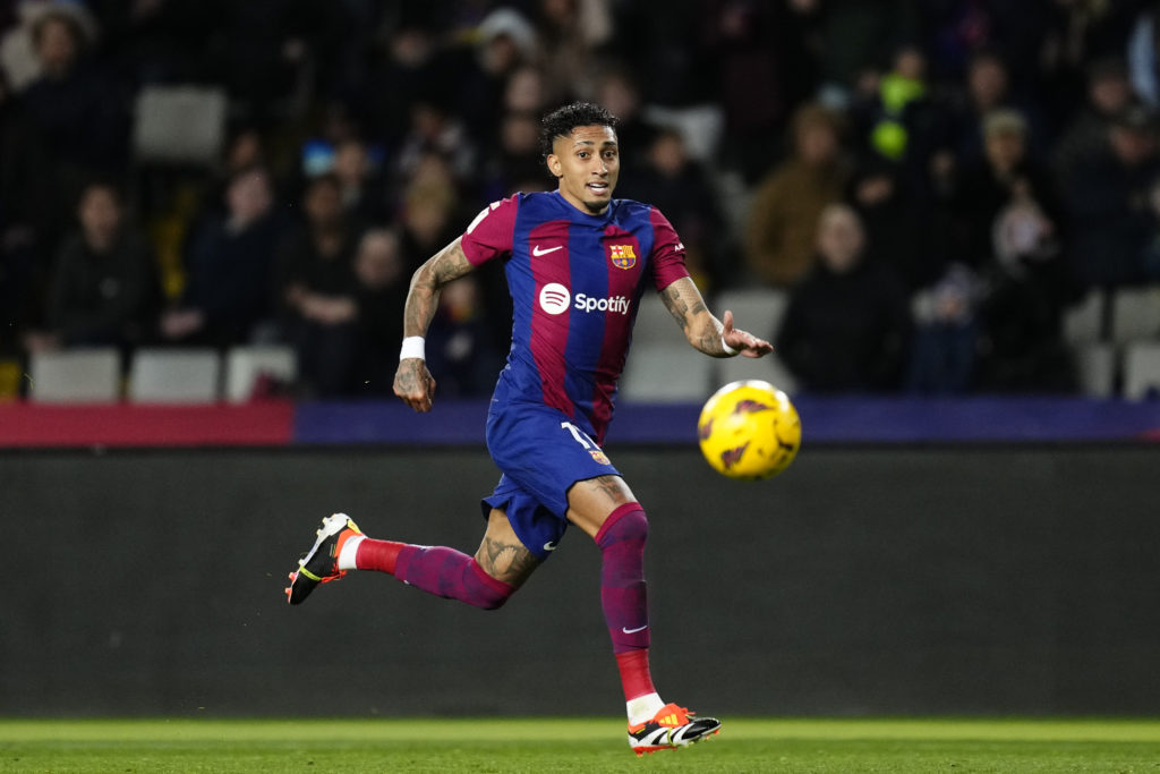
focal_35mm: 400
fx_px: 12890
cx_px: 580
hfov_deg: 5.2
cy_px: 387
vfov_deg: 3.4
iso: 2500
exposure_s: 1/2000
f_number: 2.8
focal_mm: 400
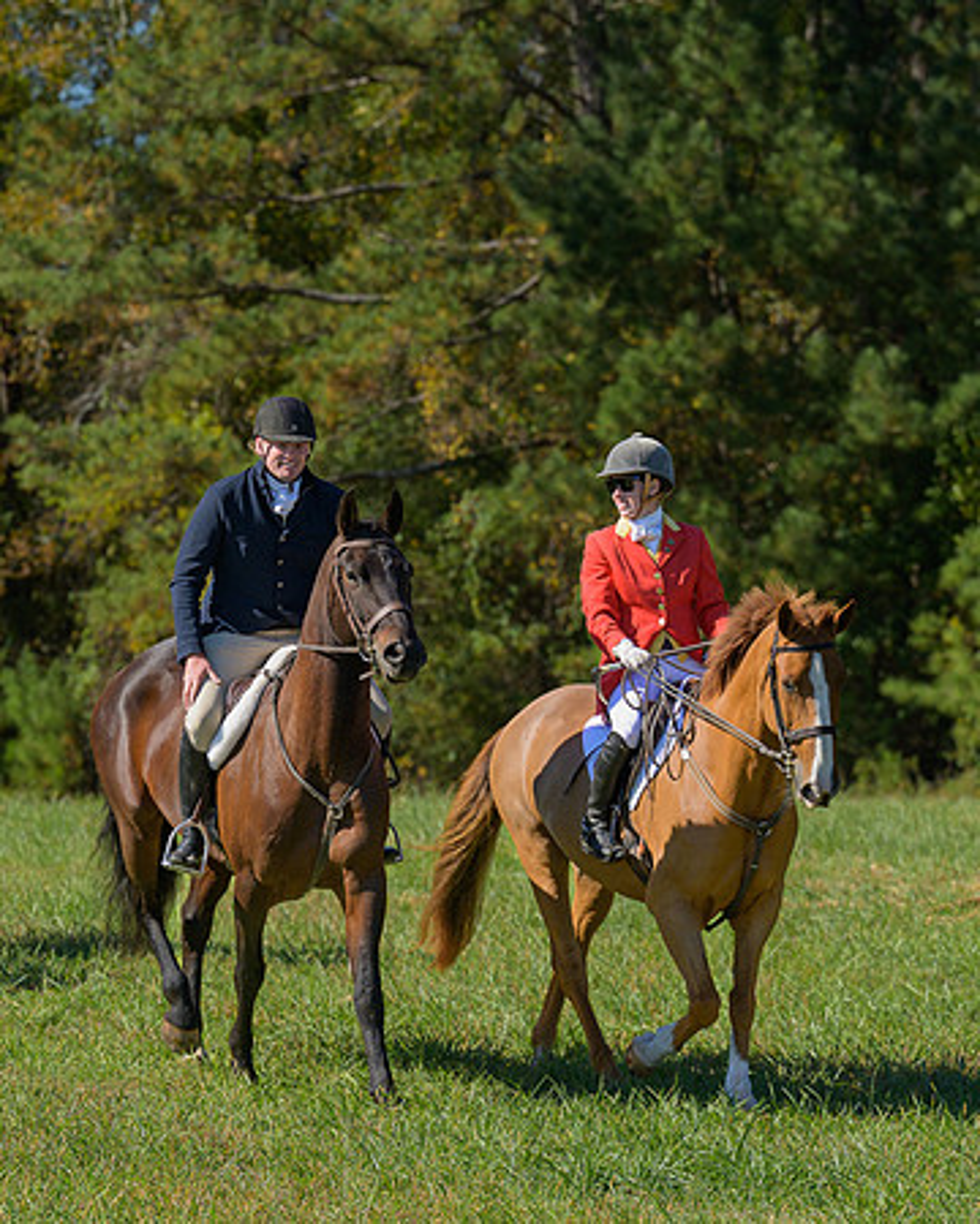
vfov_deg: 10.6
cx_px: 316
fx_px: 6623
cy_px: 574
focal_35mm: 183
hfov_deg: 8.5
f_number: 4
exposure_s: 1/800
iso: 200
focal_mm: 115
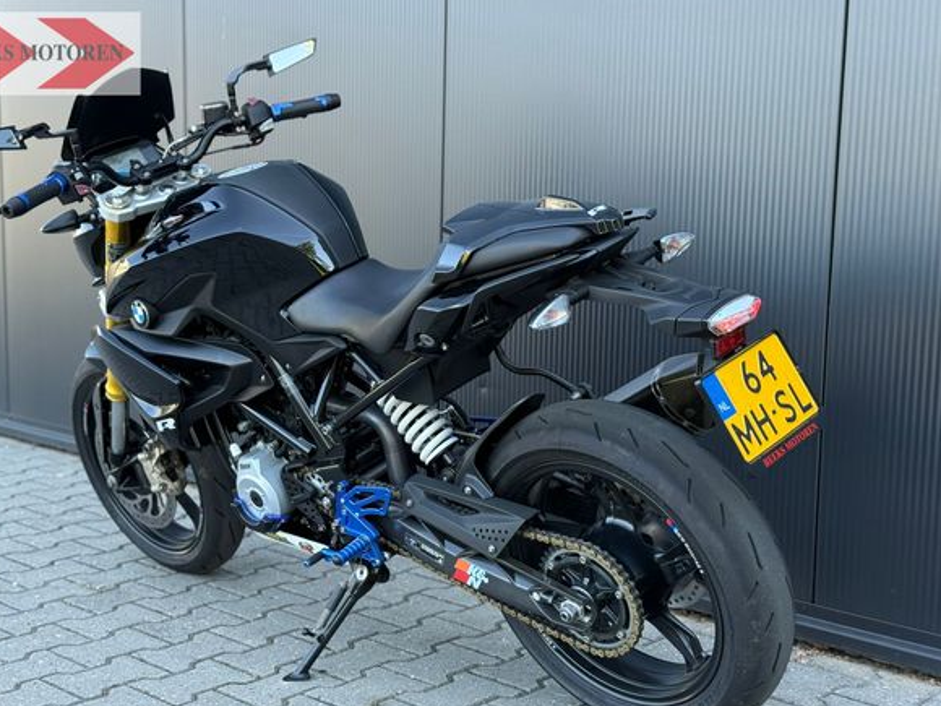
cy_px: 377
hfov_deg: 36.1
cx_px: 423
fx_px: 1441
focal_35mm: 53
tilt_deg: -7.5
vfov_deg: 27.5
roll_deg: -0.5
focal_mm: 6.76
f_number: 1.78
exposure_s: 1/242
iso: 125
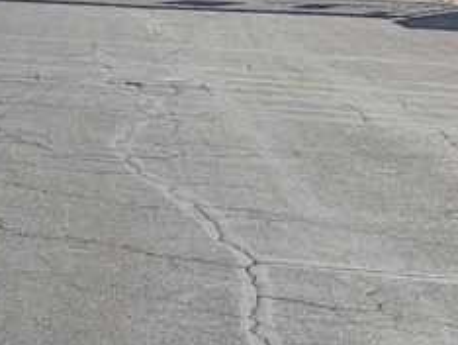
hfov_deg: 15.1
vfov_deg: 13.0
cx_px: -464
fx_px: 1391
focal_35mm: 105
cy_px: -233
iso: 80
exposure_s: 1/5319
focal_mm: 6.76
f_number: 1.78
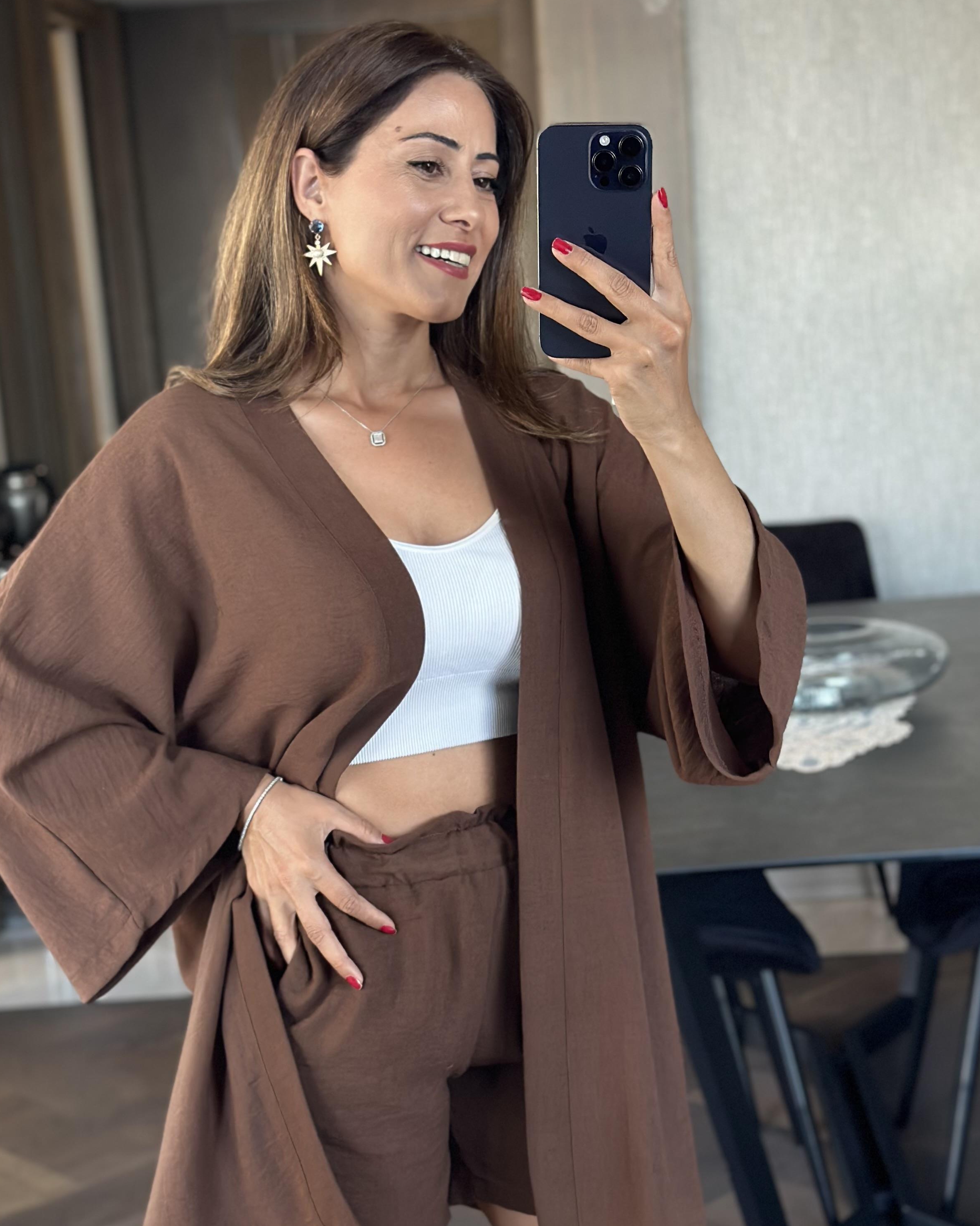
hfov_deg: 23.8
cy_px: 699
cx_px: 457
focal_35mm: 64
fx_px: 2321
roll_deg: +4.9
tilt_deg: -14.9
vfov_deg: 29.5
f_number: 1.78
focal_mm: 6.86
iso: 200
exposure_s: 1/60
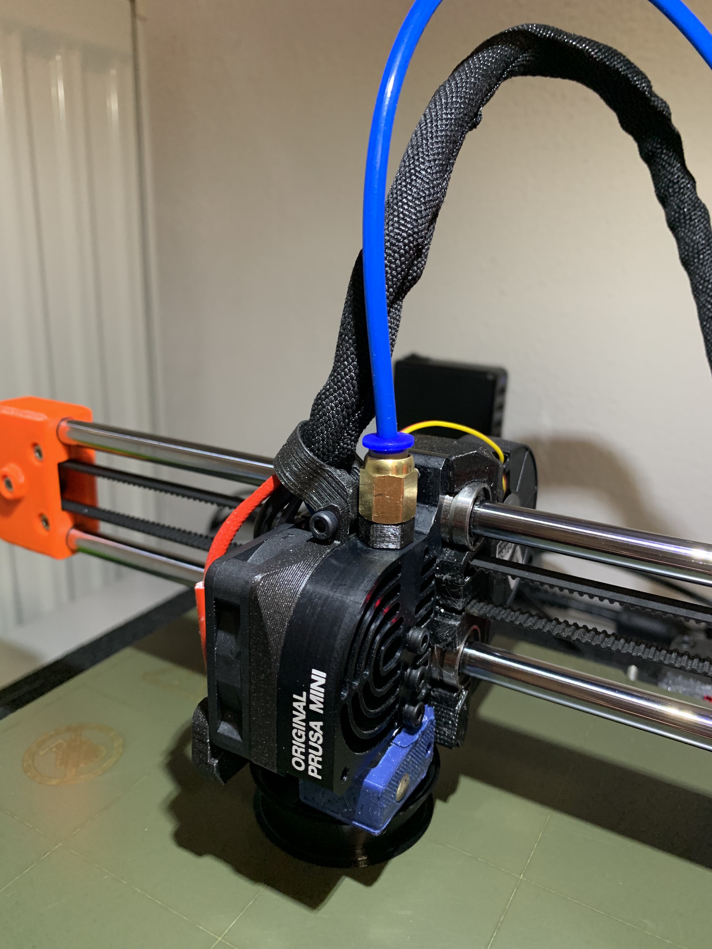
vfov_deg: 67.3
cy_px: 474
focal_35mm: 26
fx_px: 713
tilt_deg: -17.5
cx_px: 356
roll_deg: -1.8
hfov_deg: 53.1
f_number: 1.8
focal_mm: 4.25
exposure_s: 1/50
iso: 320
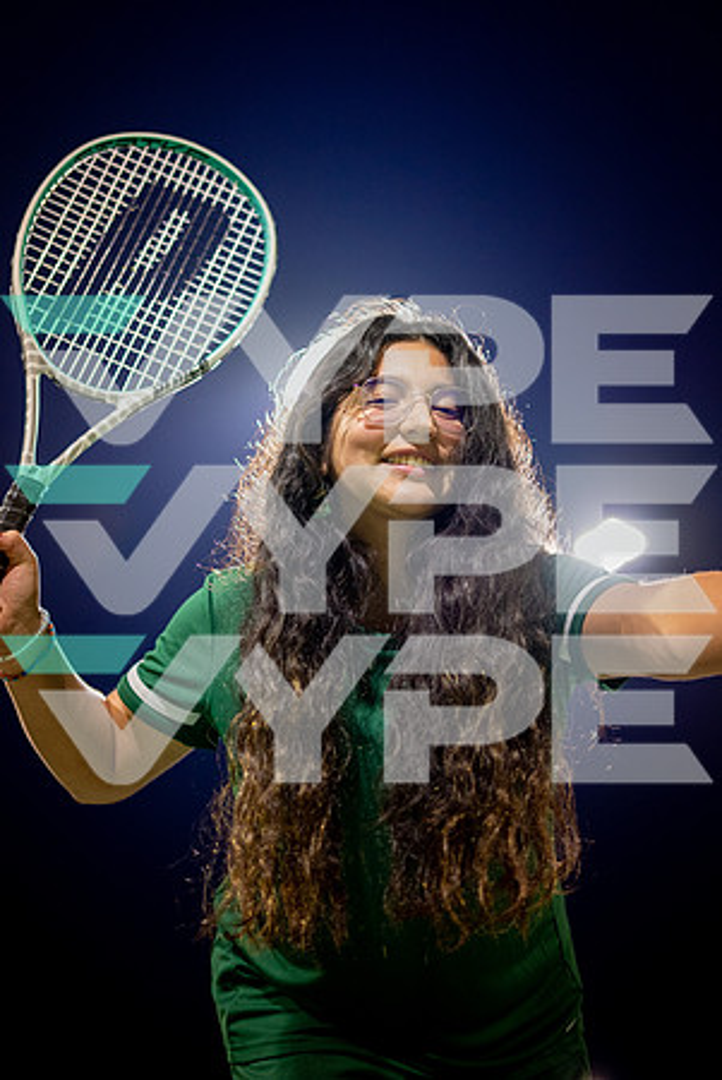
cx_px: 361
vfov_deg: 39.6
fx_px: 1501
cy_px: 540
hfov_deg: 27.1
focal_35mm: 50
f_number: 1.8
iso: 1000
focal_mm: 50
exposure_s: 1/200
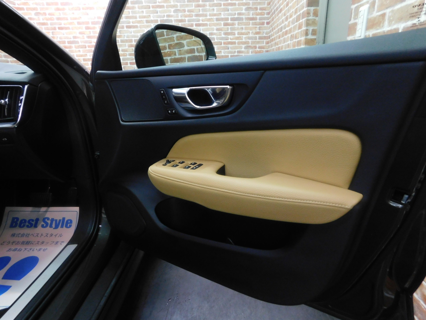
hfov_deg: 73.9
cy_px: 160
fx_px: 283
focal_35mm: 23
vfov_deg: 58.9
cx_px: 213
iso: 400
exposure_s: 1/25
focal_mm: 4
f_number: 3
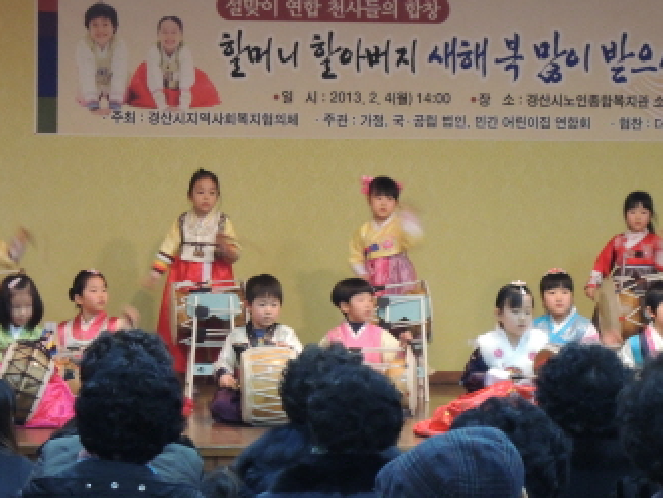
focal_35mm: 152
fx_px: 2912
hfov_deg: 13.0
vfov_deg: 9.8
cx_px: 397
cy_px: 340
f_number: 5.5
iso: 800
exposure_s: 1/20
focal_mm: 17.9
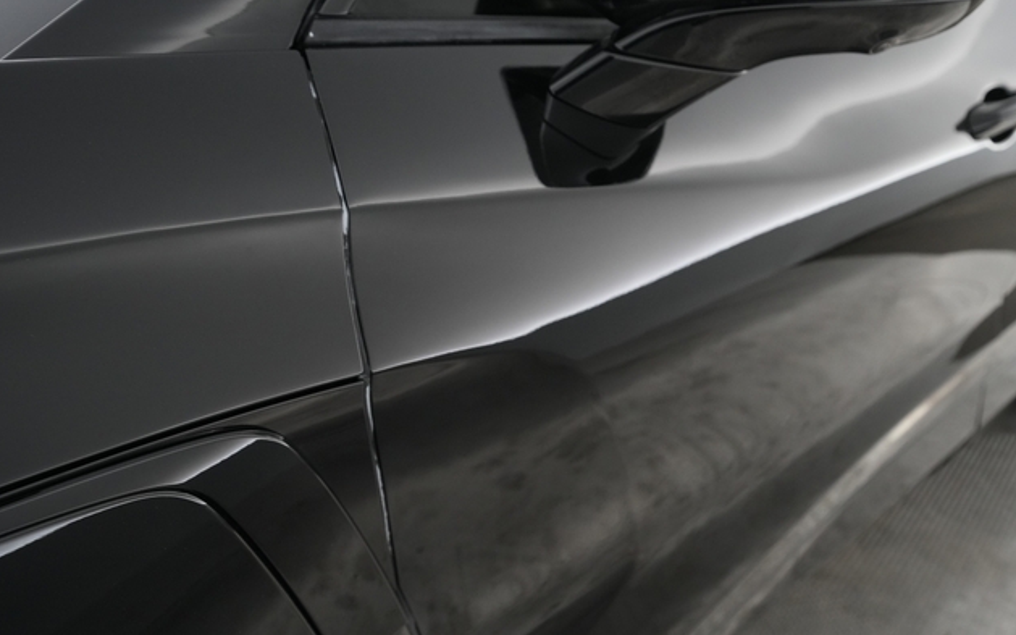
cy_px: 296
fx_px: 803
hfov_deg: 64.6
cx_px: 512
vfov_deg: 43.1
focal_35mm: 29
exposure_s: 1/125
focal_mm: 28
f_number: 4.5
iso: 4000
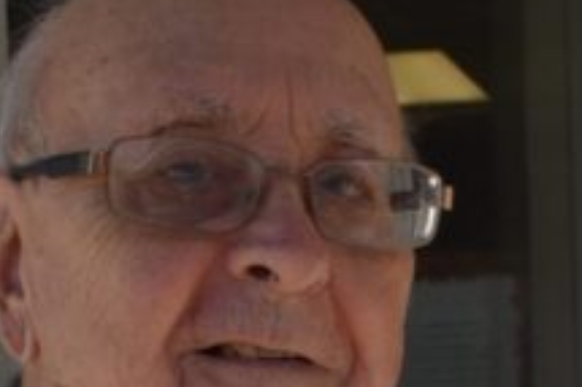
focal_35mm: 143
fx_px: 2310
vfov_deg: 9.2
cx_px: 368
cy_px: 643
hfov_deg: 14.3
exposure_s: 1/250
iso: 220
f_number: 8
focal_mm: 20
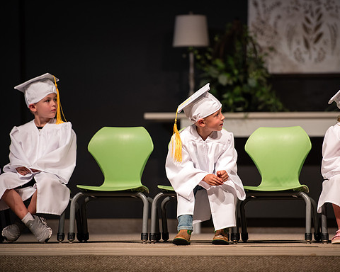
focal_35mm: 227
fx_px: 2284
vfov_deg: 6.8
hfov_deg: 8.5
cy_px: 136
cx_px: 199
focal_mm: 200
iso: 800
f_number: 2.8
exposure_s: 1/500
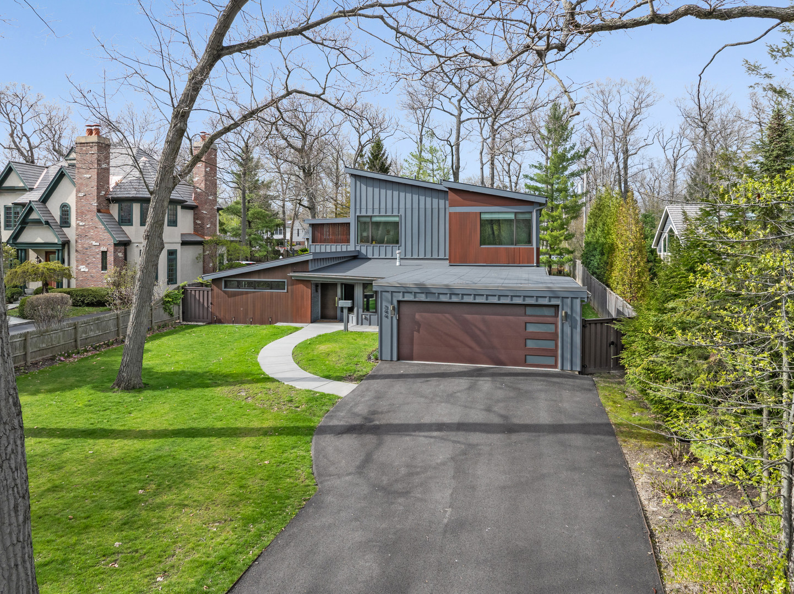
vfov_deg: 56.8
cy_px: 297
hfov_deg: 71.6
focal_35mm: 24
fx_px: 550
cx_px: 397
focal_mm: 12.29
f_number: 2.8
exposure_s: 1/1600
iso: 150
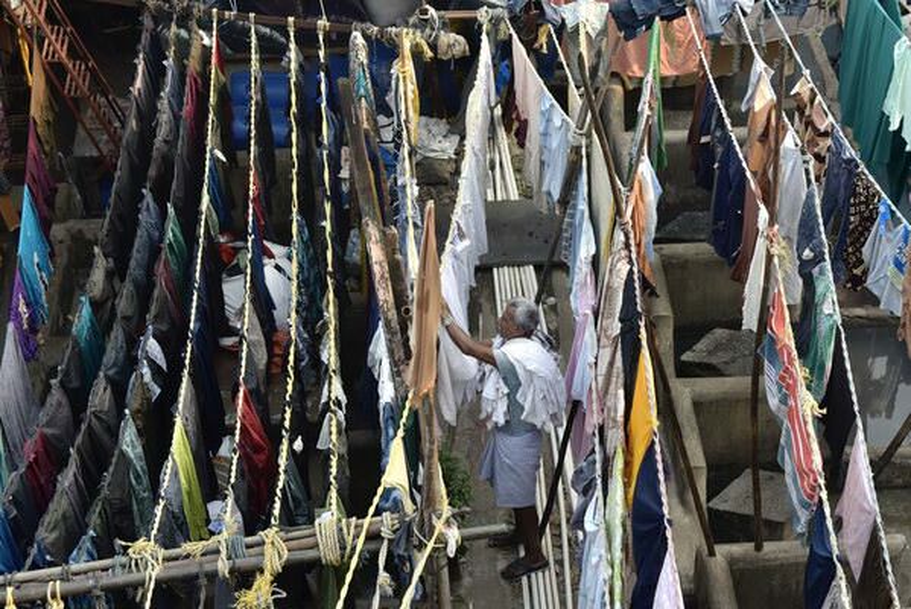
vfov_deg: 23.4
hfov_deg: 34.5
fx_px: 1468
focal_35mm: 58
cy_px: 304
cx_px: 456
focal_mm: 58
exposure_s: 1/640
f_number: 4.5
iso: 640
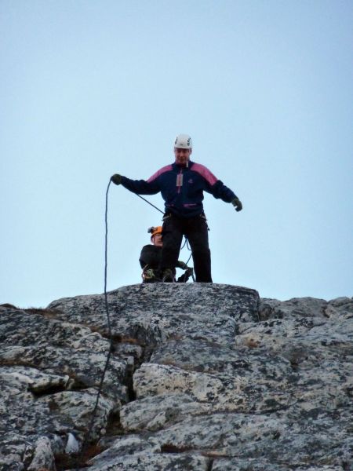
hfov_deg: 5.0
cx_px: 176
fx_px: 4079
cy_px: 236
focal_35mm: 300
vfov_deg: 6.6
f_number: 4.9
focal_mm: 49.2
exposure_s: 1/1000
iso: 500
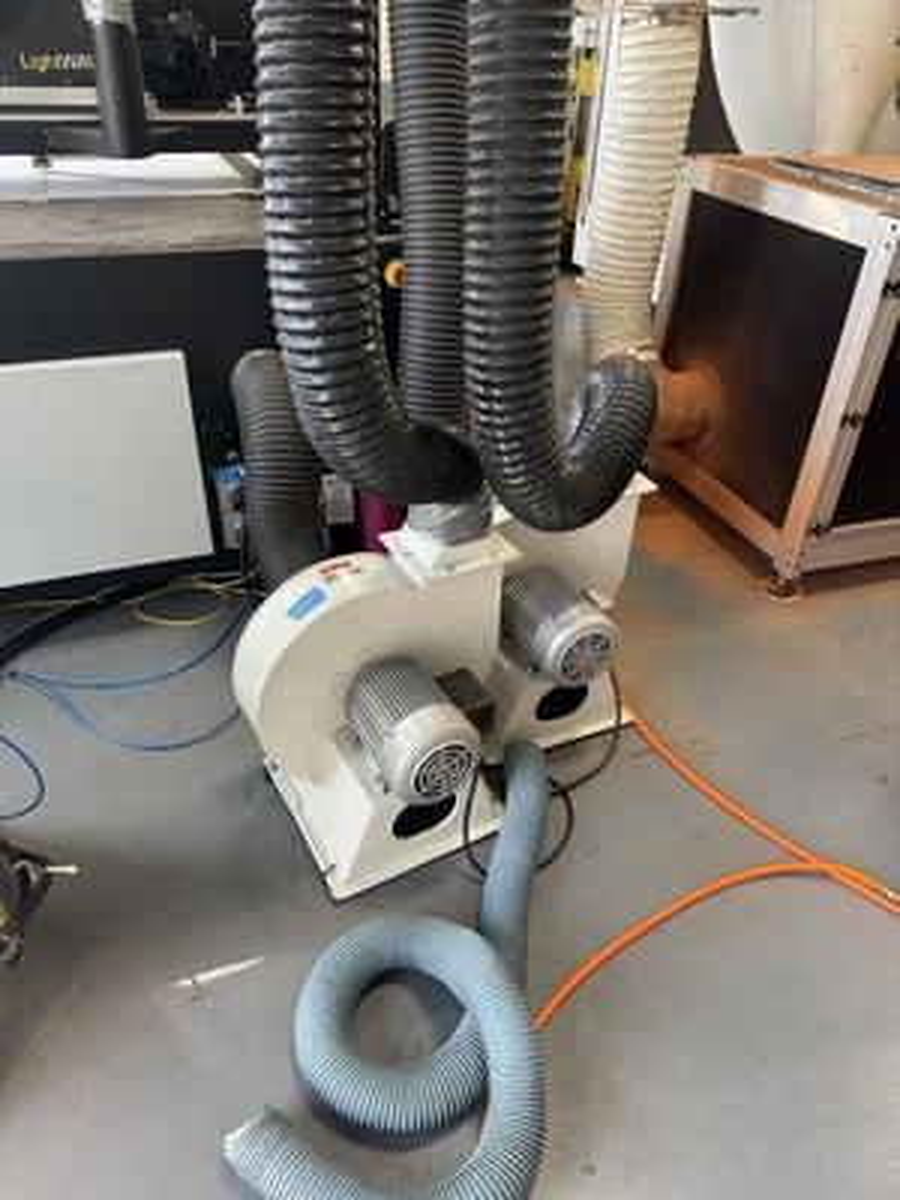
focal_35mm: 24
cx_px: 450
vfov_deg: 71.6
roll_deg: -2.6
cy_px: 600
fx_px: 832
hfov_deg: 56.8
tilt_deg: -34.8
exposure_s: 1/121
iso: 200
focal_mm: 6.76
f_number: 1.78
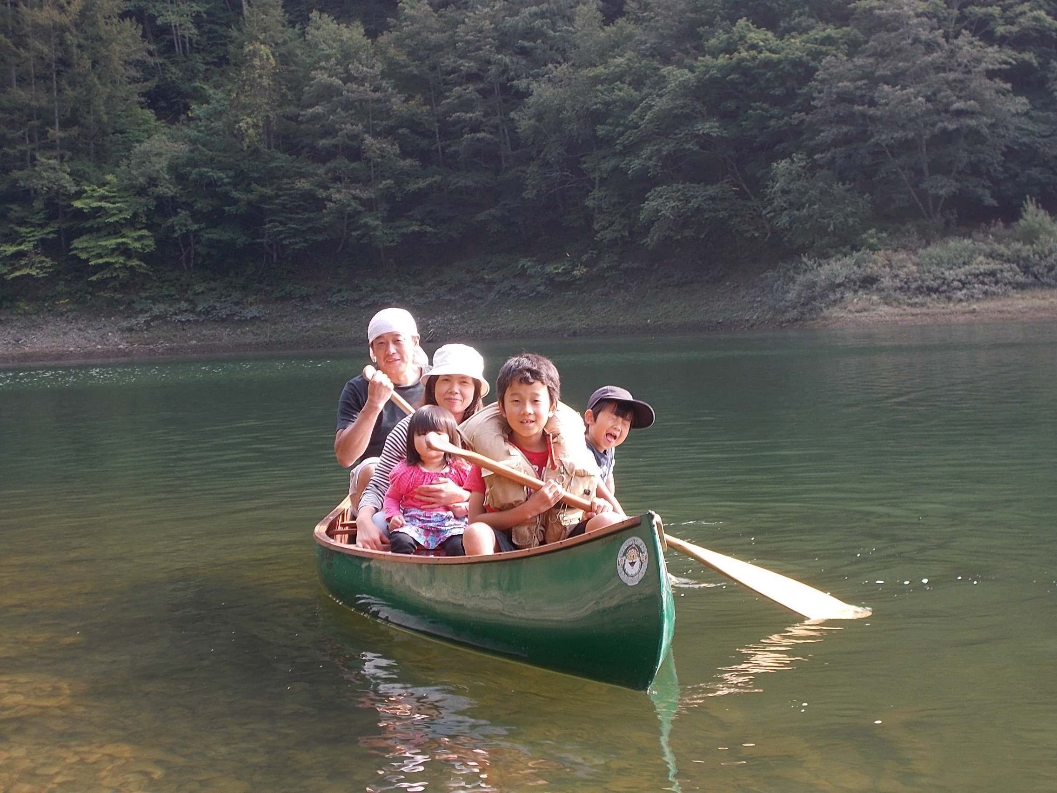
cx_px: 528
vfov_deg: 25.2
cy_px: 396
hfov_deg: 33.2
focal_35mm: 58
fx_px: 1771
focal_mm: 10.3
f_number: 4.9
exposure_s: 1/50
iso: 80
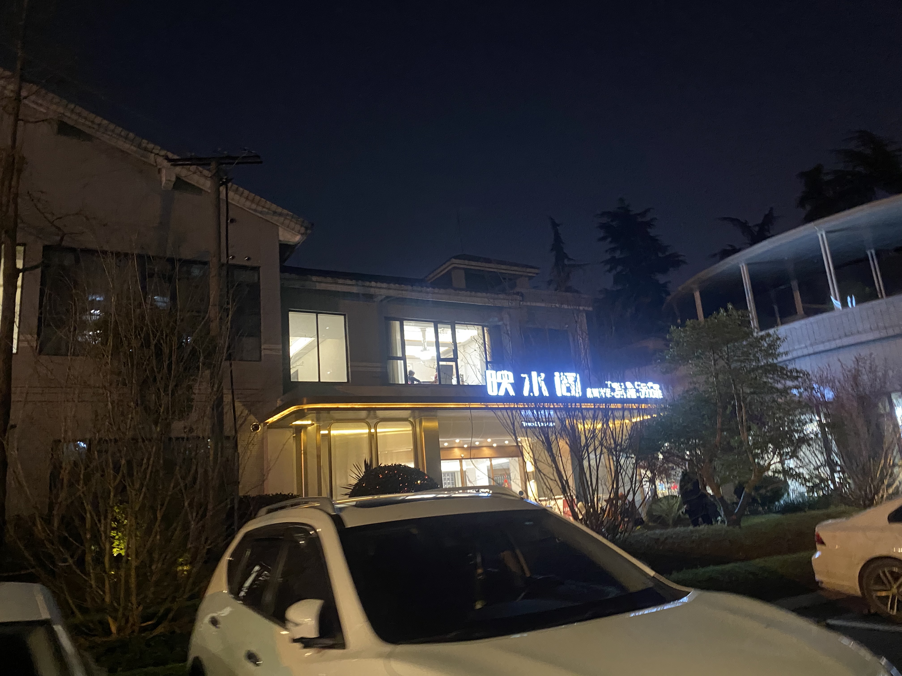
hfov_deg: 67.3
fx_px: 677
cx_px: 451
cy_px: 338
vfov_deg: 53.1
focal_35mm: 26
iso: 500
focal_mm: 4.25
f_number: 1.8
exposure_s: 1/25
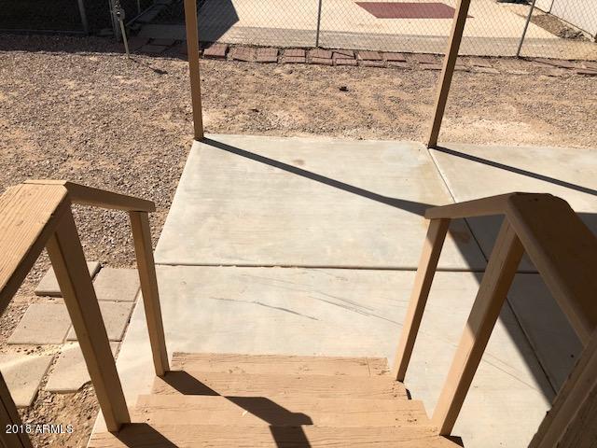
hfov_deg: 63.4
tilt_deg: -36.7
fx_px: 483
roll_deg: -3.7
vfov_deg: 49.7
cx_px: 298
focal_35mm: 28
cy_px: 224
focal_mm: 3.99
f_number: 1.8
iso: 25
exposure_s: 1/3436
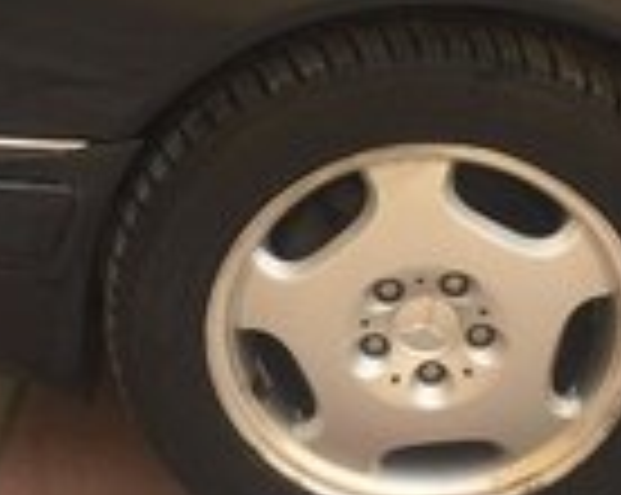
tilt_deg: -23.7
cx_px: 405
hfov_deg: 18.8
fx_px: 1872
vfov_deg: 14.4
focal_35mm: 102
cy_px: -153
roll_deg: -1.8
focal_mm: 4.15
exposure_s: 1/482
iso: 32
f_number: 2.2
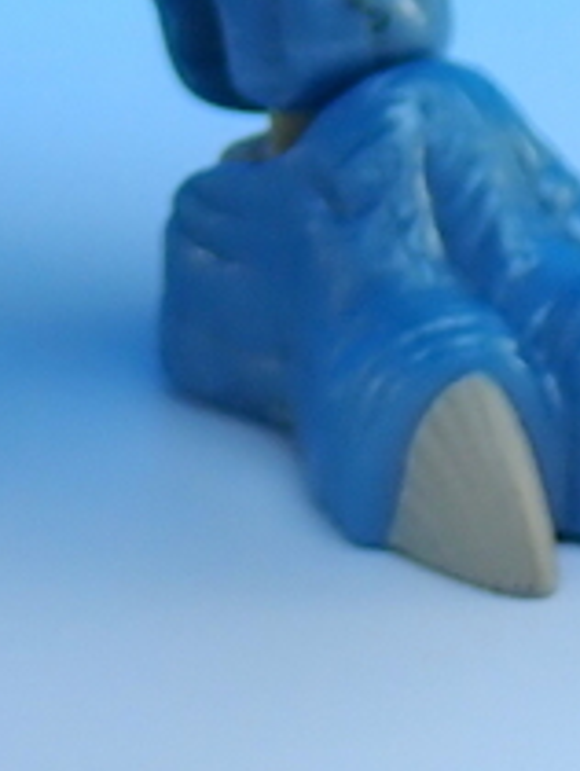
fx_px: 7268
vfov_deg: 6.0
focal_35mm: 326
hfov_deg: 4.5
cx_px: -264
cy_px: -624
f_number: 3.8
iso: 100
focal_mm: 11.88
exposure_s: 1/40
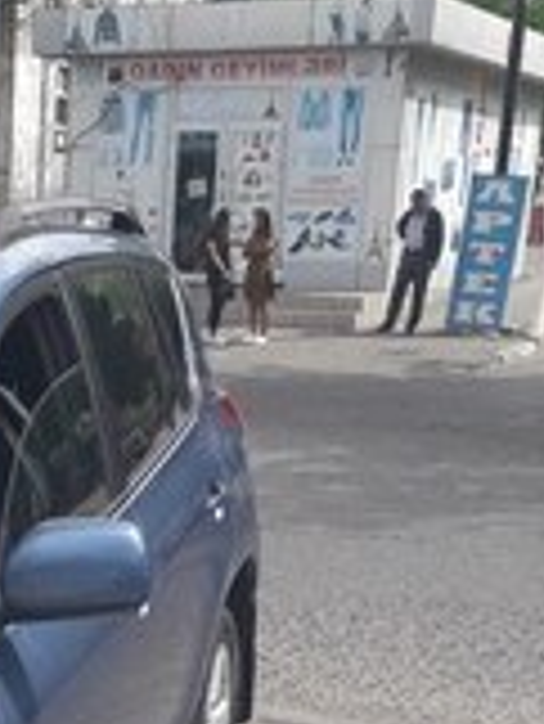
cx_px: -22
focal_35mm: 83
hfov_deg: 17.3
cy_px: 895
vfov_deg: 21.6
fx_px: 1737
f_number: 1.9
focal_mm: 3.6
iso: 40
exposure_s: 1/958
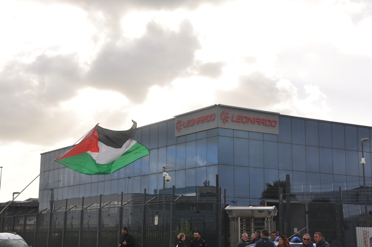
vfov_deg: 21.5
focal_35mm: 63
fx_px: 650
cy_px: 124
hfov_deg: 31.9
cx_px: 186
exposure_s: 1/200
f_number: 14
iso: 200
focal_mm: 42
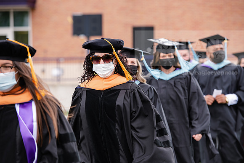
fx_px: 1119
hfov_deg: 12.4
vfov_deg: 8.3
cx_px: 122
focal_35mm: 165
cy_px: 82
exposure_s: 1/500
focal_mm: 165
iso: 500
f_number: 5
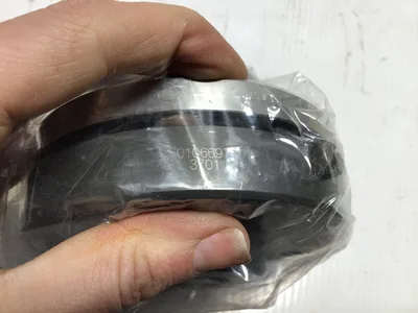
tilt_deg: -66.7
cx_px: 209
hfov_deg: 58.4
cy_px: 156
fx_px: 374
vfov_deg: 45.4
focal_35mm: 31
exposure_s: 1/120
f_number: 2.4
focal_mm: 3.3
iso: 32
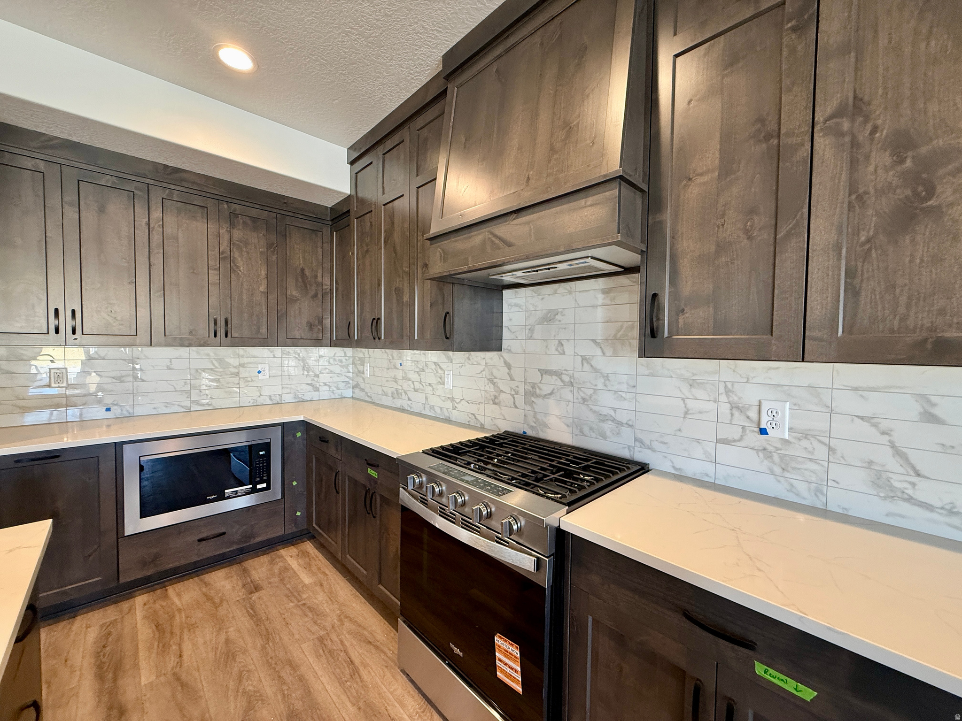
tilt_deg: -1.5
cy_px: 360
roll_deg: -0.4
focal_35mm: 14
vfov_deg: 85.7
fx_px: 389
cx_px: 481
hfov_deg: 102.1
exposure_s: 1/60
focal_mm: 2.22
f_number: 2.2
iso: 200
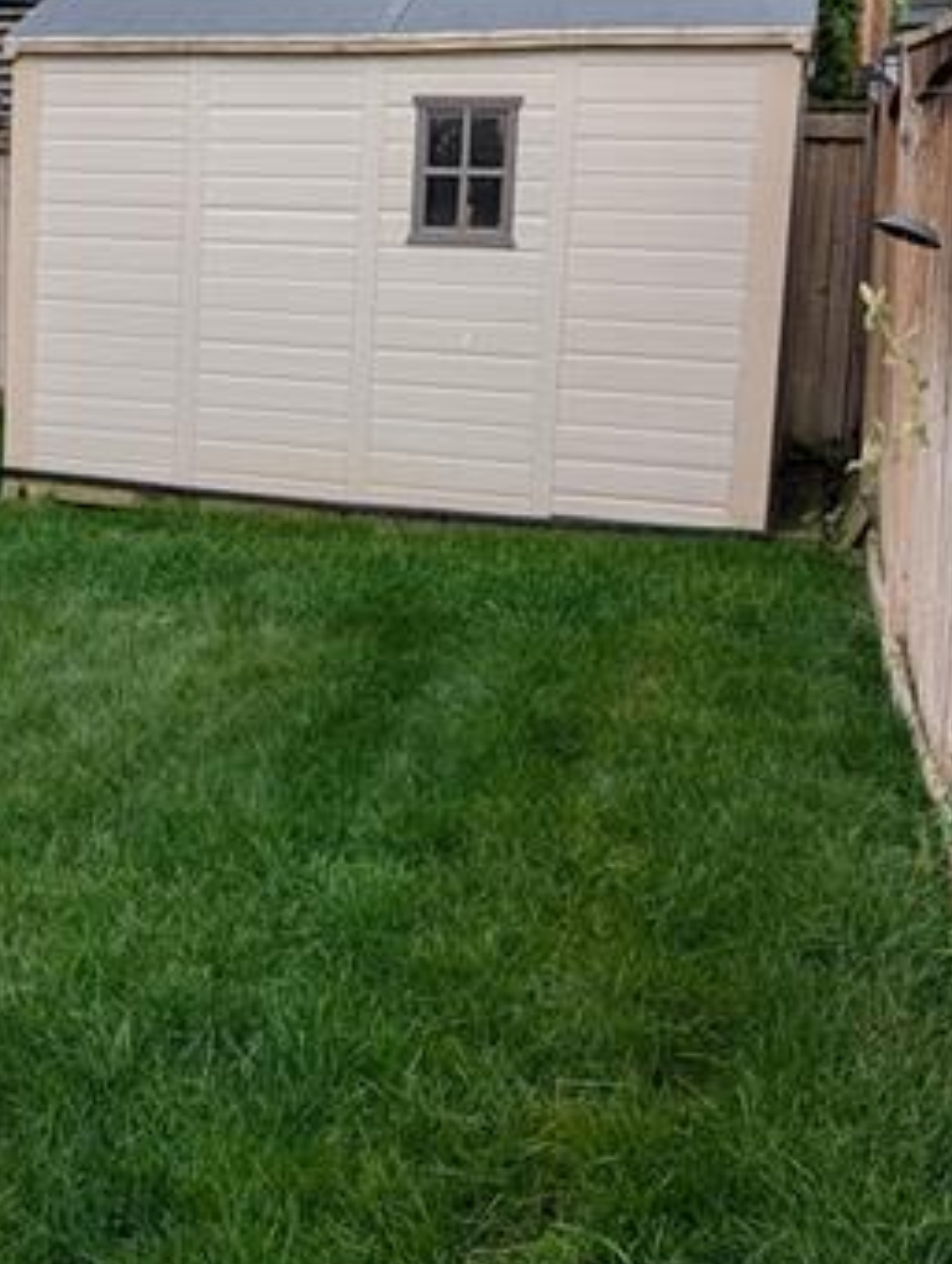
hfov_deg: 25.2
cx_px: -93
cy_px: 363
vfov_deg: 34.9
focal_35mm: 54
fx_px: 1974
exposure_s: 1/355
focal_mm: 6.9
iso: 59
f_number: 1.68
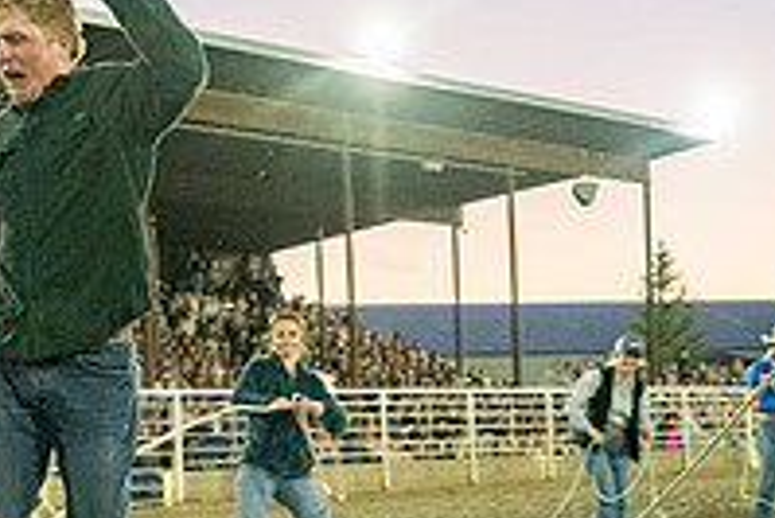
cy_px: 489
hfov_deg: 24.5
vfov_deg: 16.2
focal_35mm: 83
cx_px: 405
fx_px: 1788
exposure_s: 1/320
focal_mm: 28.5
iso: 3200
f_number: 4
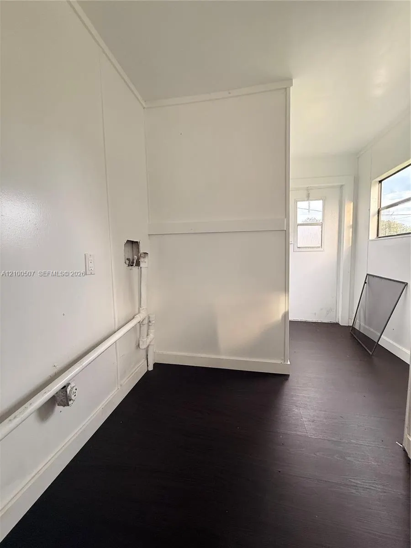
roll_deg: +1.4
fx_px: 222
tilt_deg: -3.9
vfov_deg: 102.1
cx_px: 206
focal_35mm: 14
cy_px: 274
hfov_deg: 85.7
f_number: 2.2
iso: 320
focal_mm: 2.22
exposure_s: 1/60
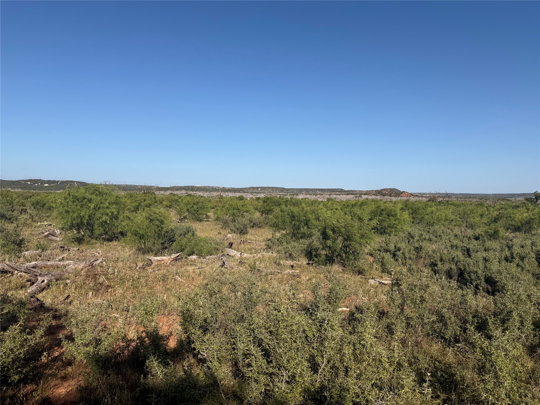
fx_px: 374
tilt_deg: -1.4
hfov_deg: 71.6
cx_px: 270
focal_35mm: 24
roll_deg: -0.8
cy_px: 202
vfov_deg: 56.8
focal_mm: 6.76
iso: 80
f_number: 1.78
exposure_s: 1/6173
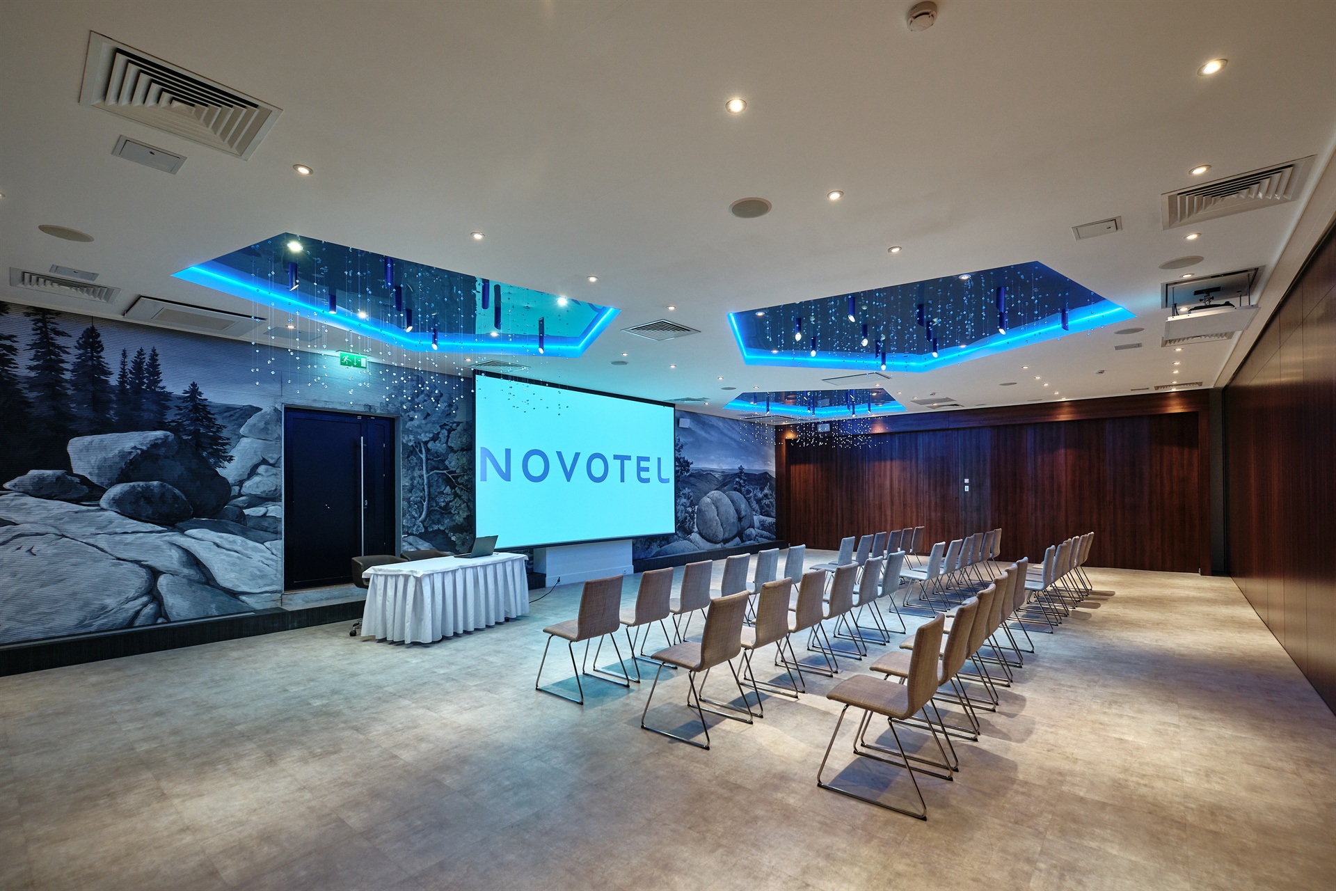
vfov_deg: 77.3
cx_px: 668
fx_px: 557
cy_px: 446
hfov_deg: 100.4
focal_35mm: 15
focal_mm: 10
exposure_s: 1/9
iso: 640
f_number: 5.6
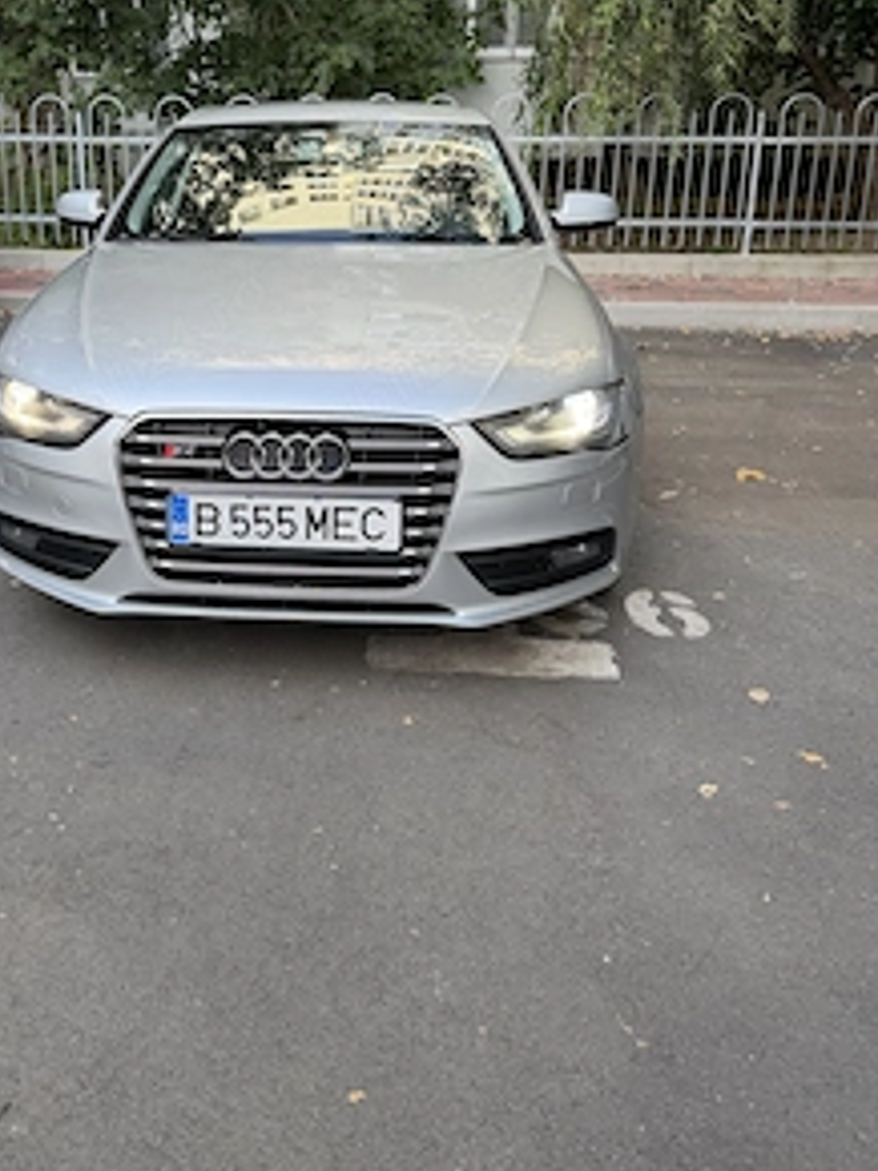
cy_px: 439
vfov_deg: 54.7
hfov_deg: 42.2
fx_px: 1117
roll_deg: -0.6
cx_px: 278
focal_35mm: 33
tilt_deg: -15.7
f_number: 1.78
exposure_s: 1/376
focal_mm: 6.76
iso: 100
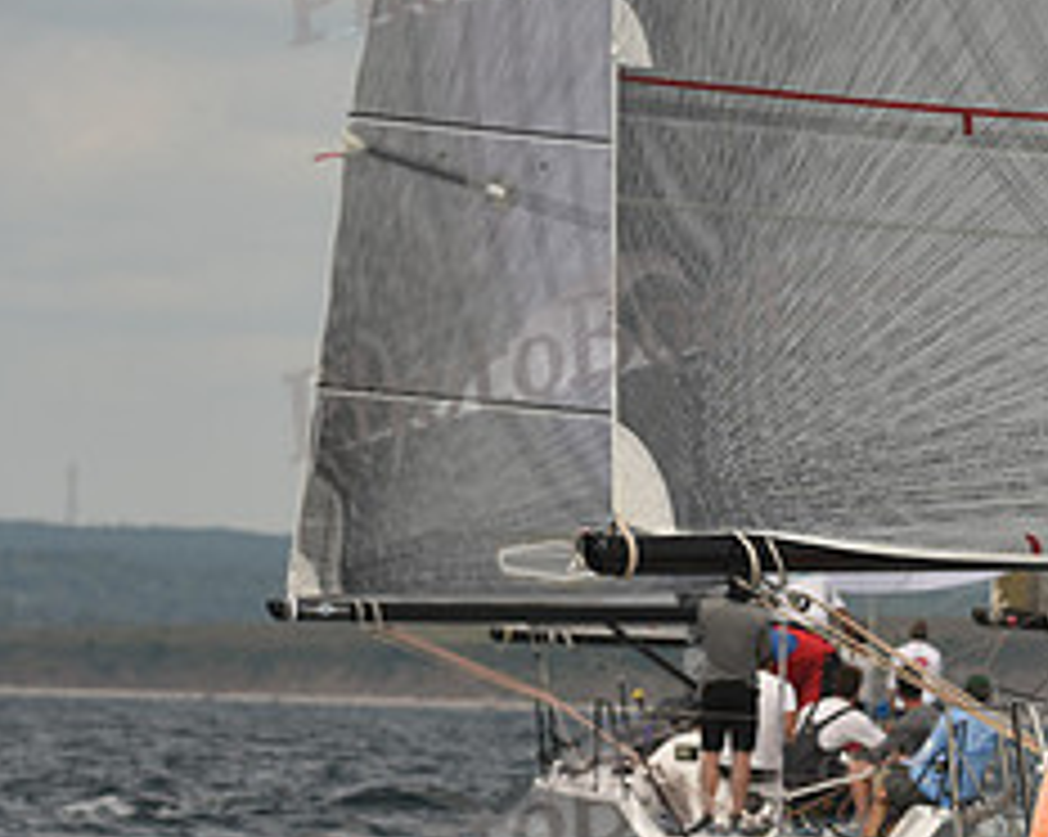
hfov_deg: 3.3
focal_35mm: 584
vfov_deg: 2.6
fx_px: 18099
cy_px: 515
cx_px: 1151
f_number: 6.3
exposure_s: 1/1000
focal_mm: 250
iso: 250
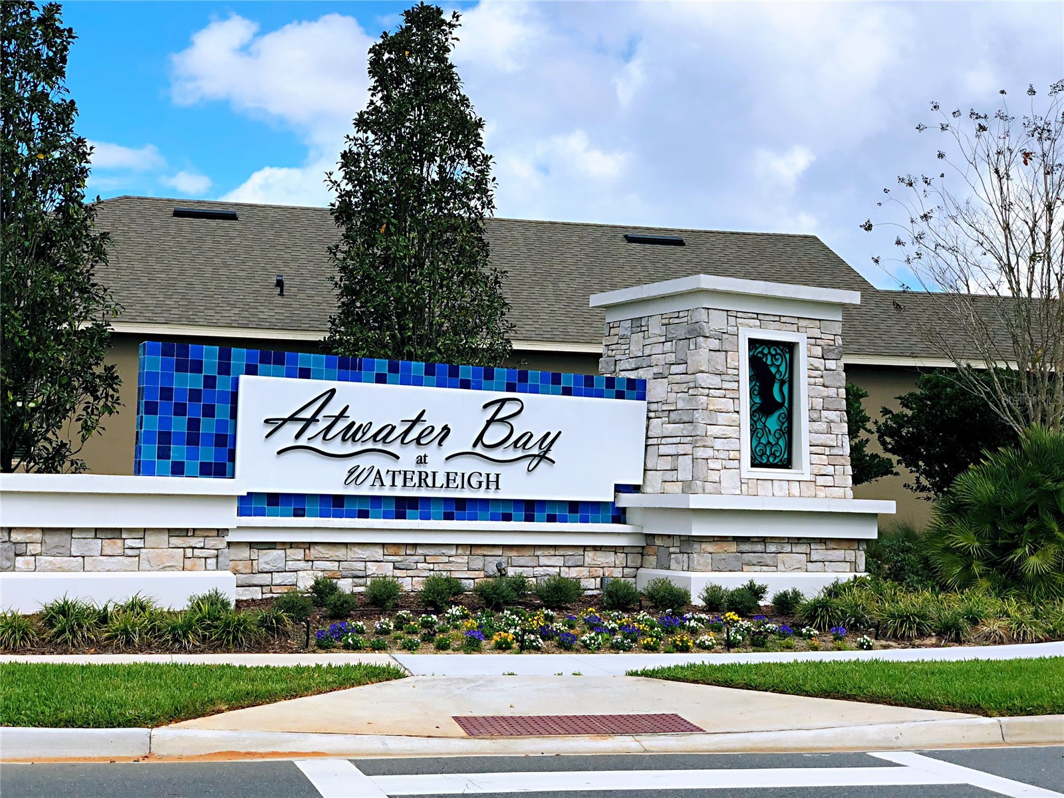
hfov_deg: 36.8
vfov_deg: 28.0
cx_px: 532
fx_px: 1598
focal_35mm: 52
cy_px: 399
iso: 16
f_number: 2.4
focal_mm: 6
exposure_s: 1/979
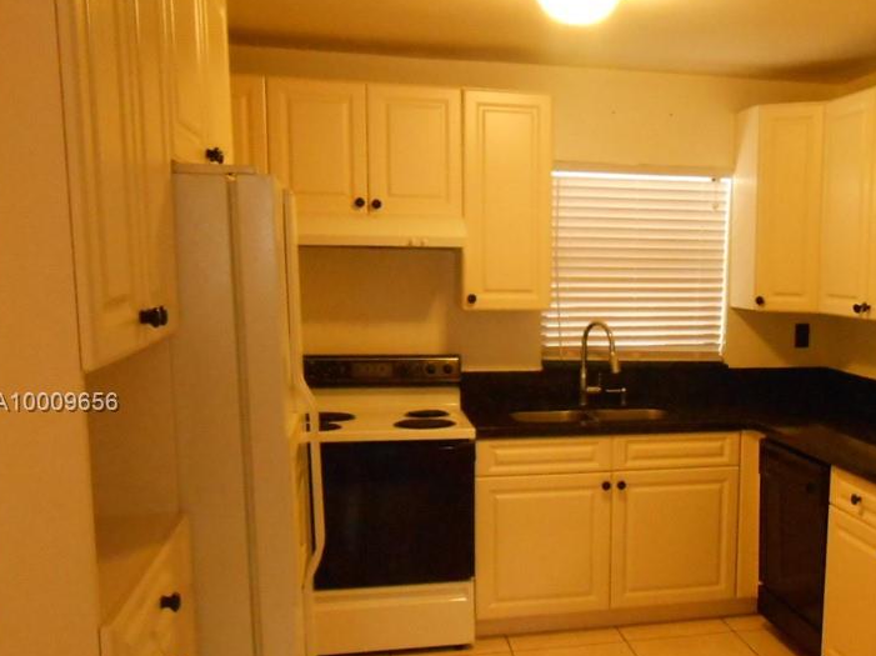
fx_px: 961
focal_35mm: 38
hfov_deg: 47.6
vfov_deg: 37.5
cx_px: 629
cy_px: 404
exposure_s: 1/25
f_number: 3.5
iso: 800
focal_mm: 4.6
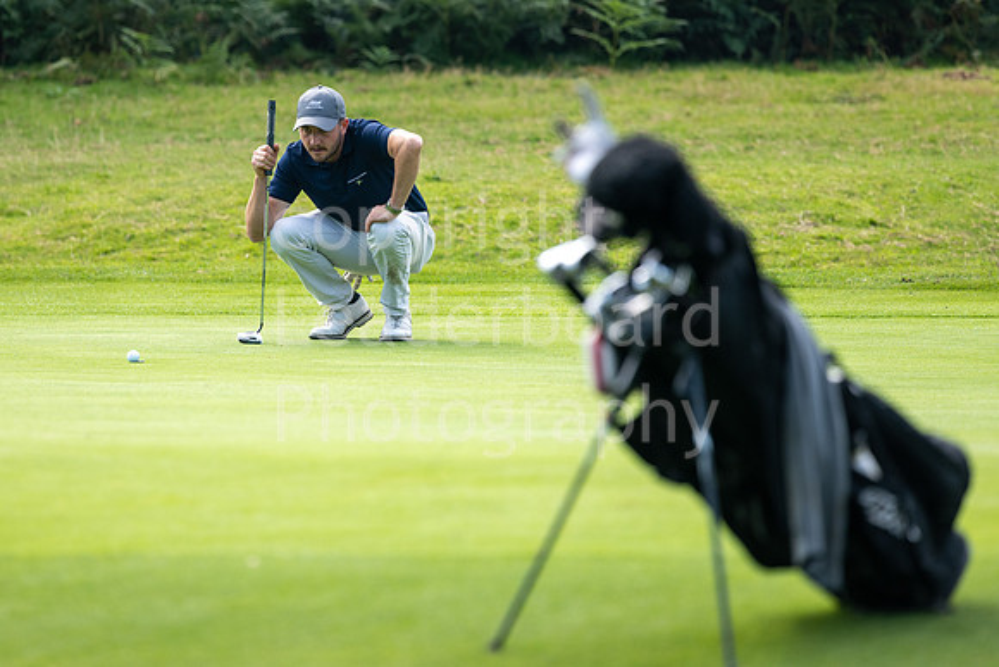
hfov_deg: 5.6
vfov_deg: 3.8
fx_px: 10126
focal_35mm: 365
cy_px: 265
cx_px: 425
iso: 160
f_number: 5
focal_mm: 300
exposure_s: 1/800
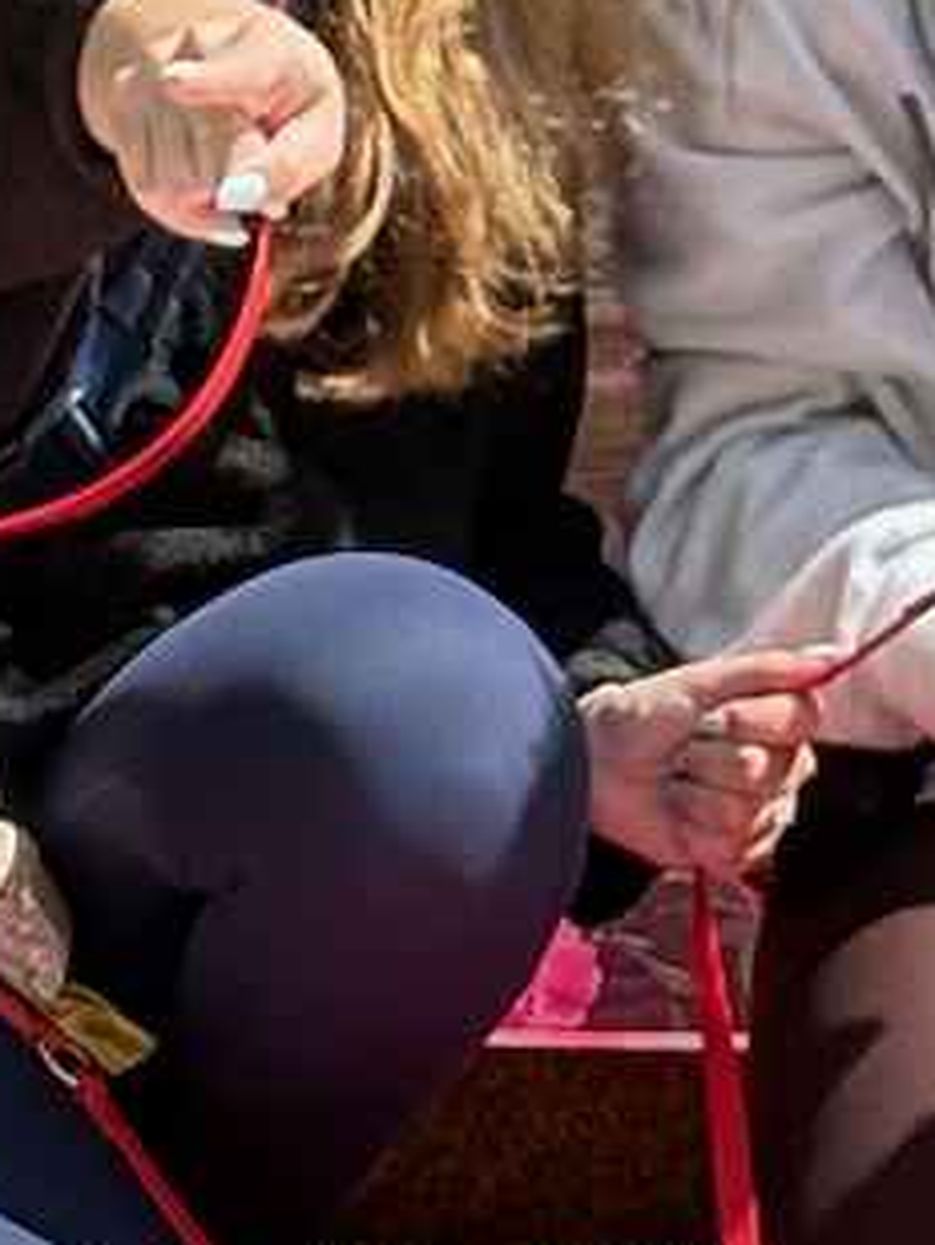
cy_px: -854
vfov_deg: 5.7
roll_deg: +1.1
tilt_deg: +3.5
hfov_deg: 4.3
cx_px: 915
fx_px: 12416
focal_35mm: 345
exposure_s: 1/1139
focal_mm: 5.96
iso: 32
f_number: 1.6
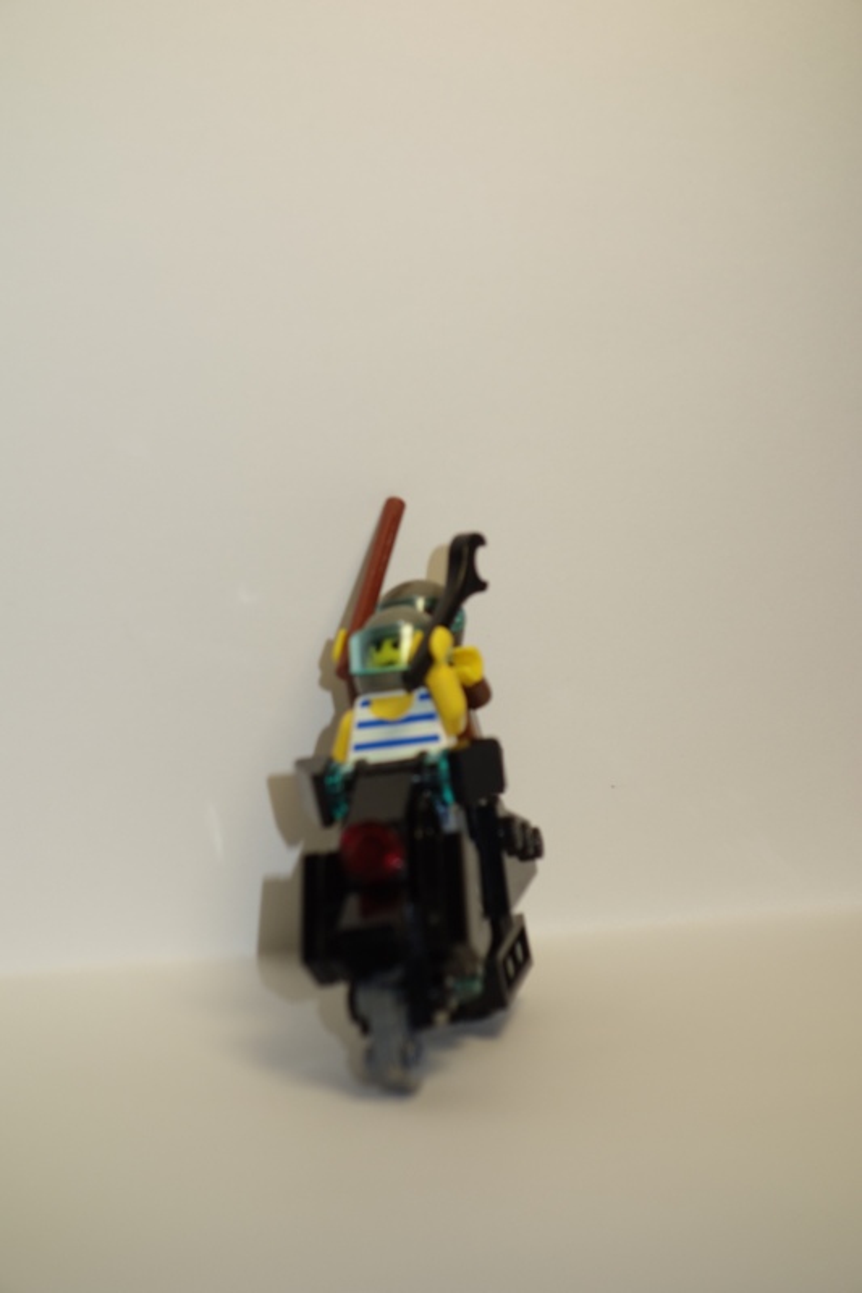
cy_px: 646
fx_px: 3413
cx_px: 431
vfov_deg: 21.5
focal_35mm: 95
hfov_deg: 14.4
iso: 125
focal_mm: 35.26
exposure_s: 1/160
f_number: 5.6
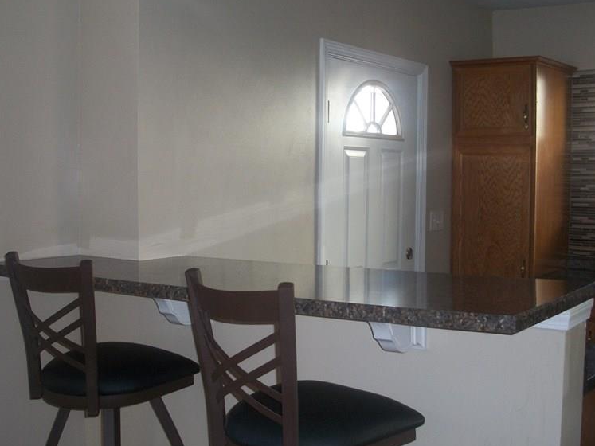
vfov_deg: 30.3
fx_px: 825
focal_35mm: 48
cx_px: 325
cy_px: 233
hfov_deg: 39.6
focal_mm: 6.3
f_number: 3.1
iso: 160
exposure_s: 1/60
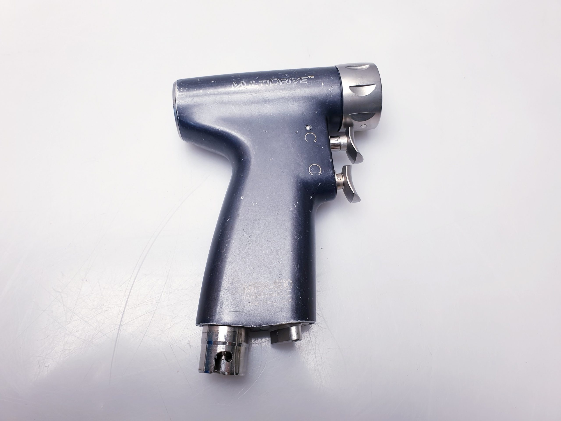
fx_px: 421
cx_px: 280
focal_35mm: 26
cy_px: 210
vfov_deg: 53.1
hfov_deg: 67.3
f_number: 2.4
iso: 80
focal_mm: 4.3
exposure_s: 1/100
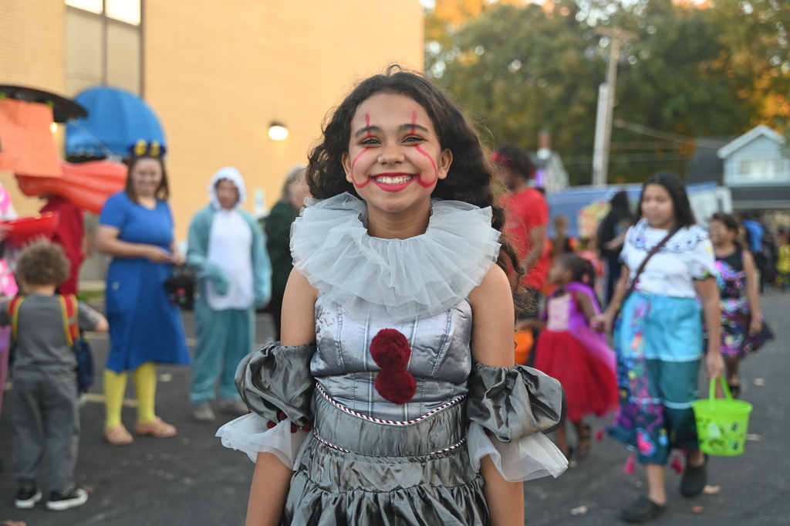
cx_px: 395
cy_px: 263
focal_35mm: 46
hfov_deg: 42.8
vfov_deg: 29.2
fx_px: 1009
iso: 400
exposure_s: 1/200
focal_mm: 46
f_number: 2.8
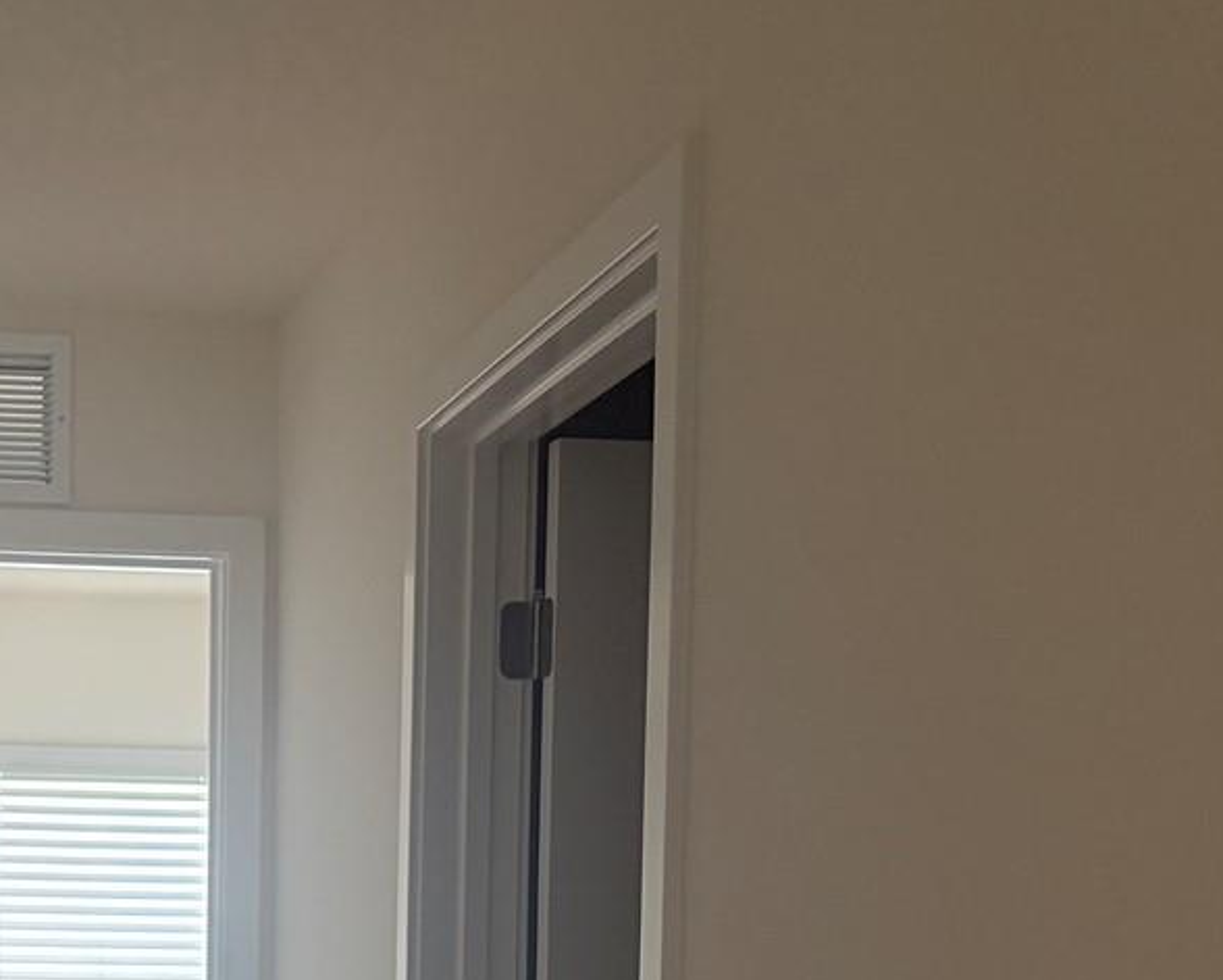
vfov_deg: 21.3
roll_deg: -0.8
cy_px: 1009
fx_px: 2499
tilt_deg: -1.9
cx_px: 146
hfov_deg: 26.7
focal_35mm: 69
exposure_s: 1/74
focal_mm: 5.96
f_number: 1.6
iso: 125
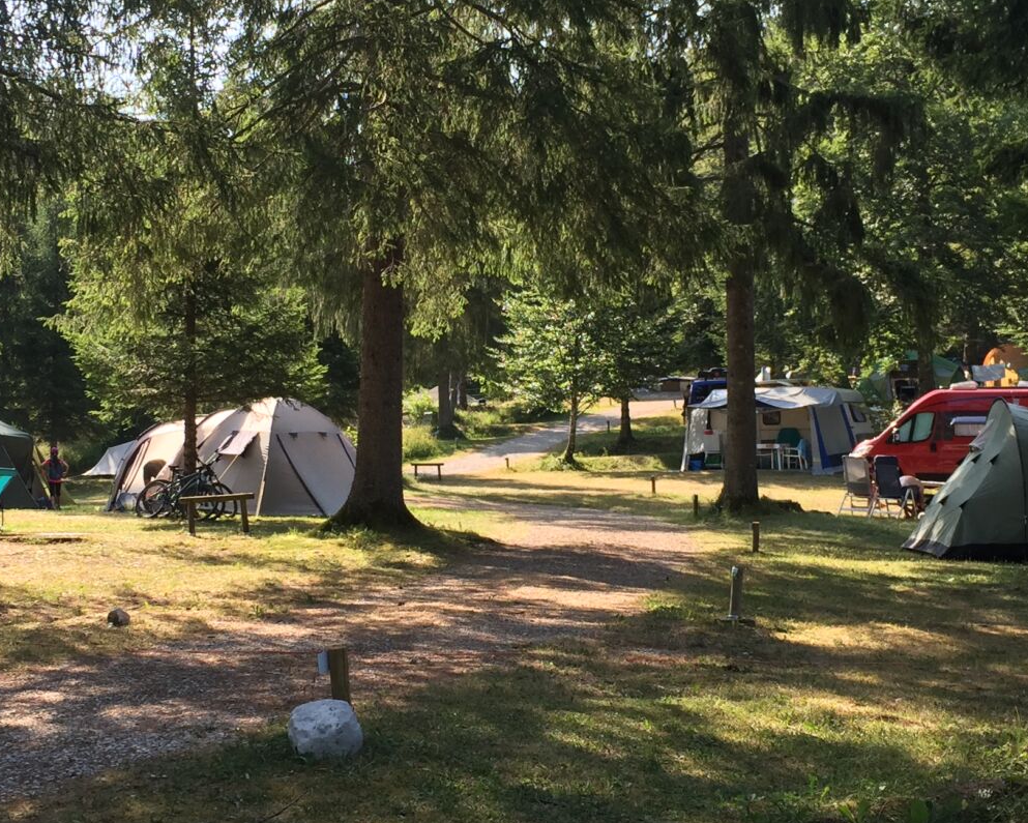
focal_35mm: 57
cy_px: 379
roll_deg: +0.3
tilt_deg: +3.2
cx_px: 447
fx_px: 1735
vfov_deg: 26.7
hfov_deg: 33.0
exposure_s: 1/430
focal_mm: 4.15
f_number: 2.2
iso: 32
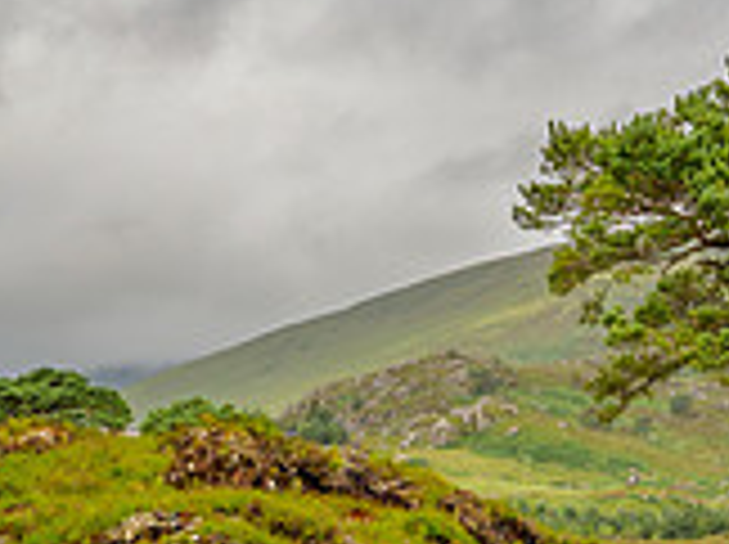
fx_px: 2565
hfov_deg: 15.2
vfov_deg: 12.1
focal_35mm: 122
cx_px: 1030
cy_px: 402
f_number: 7.1
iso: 200
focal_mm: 17
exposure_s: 1/100
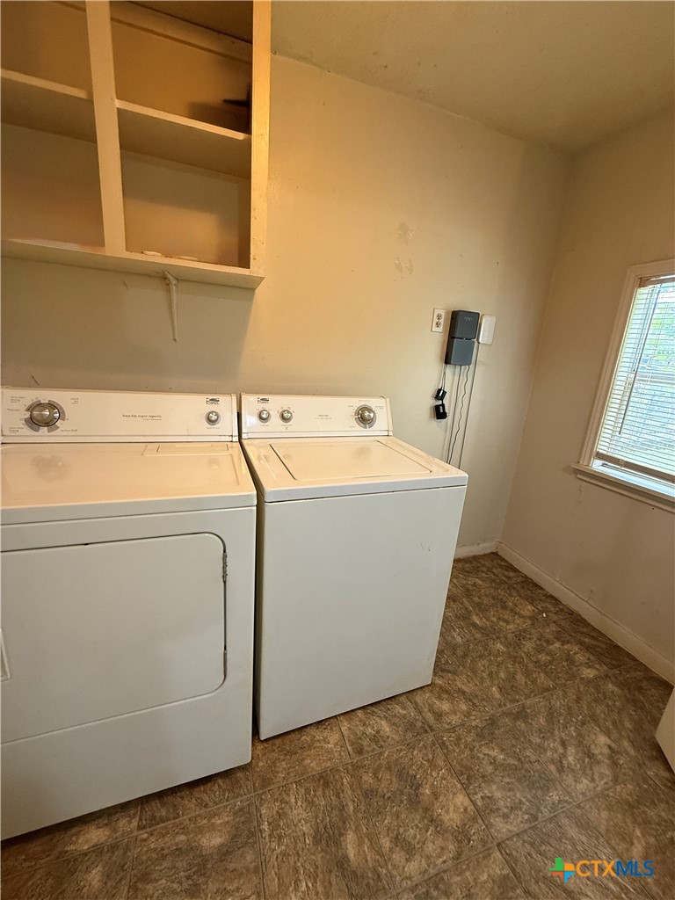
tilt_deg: -14.7
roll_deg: -4.7
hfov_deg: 85.7
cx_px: 338
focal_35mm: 14
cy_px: 450
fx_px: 364
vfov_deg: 102.1
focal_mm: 2.22
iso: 250
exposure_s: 1/60
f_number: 2.2
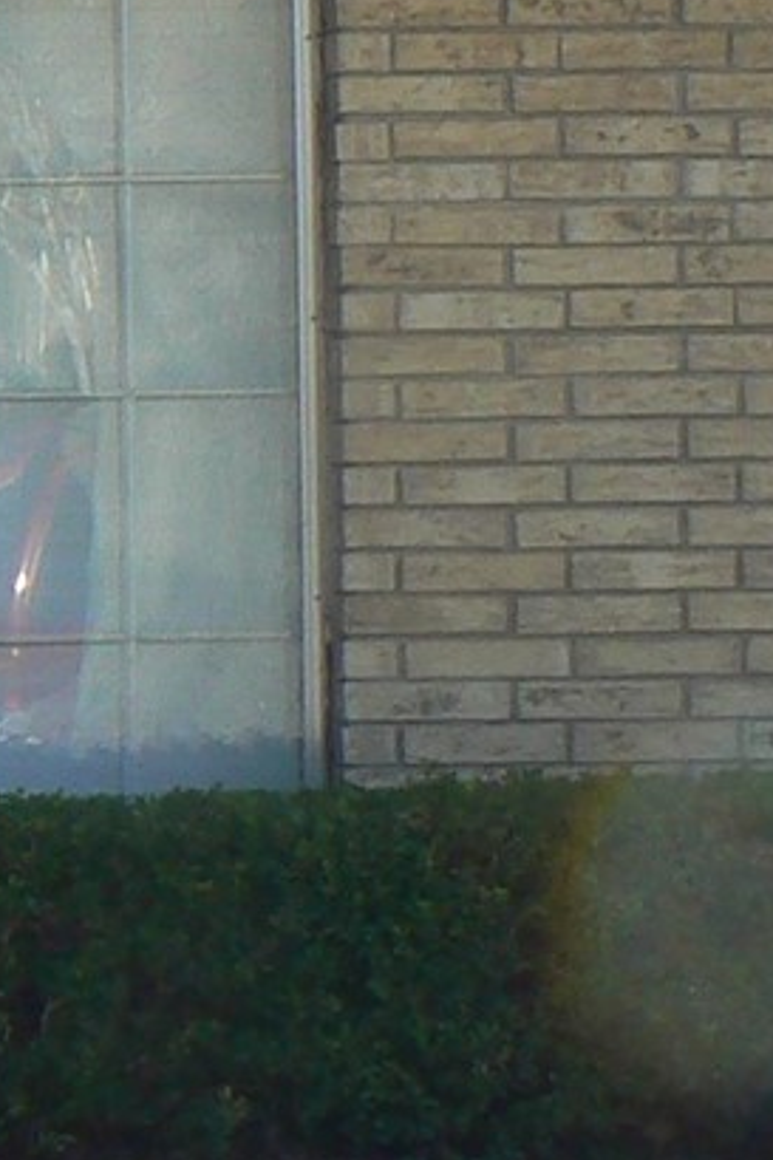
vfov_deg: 11.0
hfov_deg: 6.3
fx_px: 6028
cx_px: -2030
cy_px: 453
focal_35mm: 187
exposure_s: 1/160
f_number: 5.6
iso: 80
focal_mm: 6
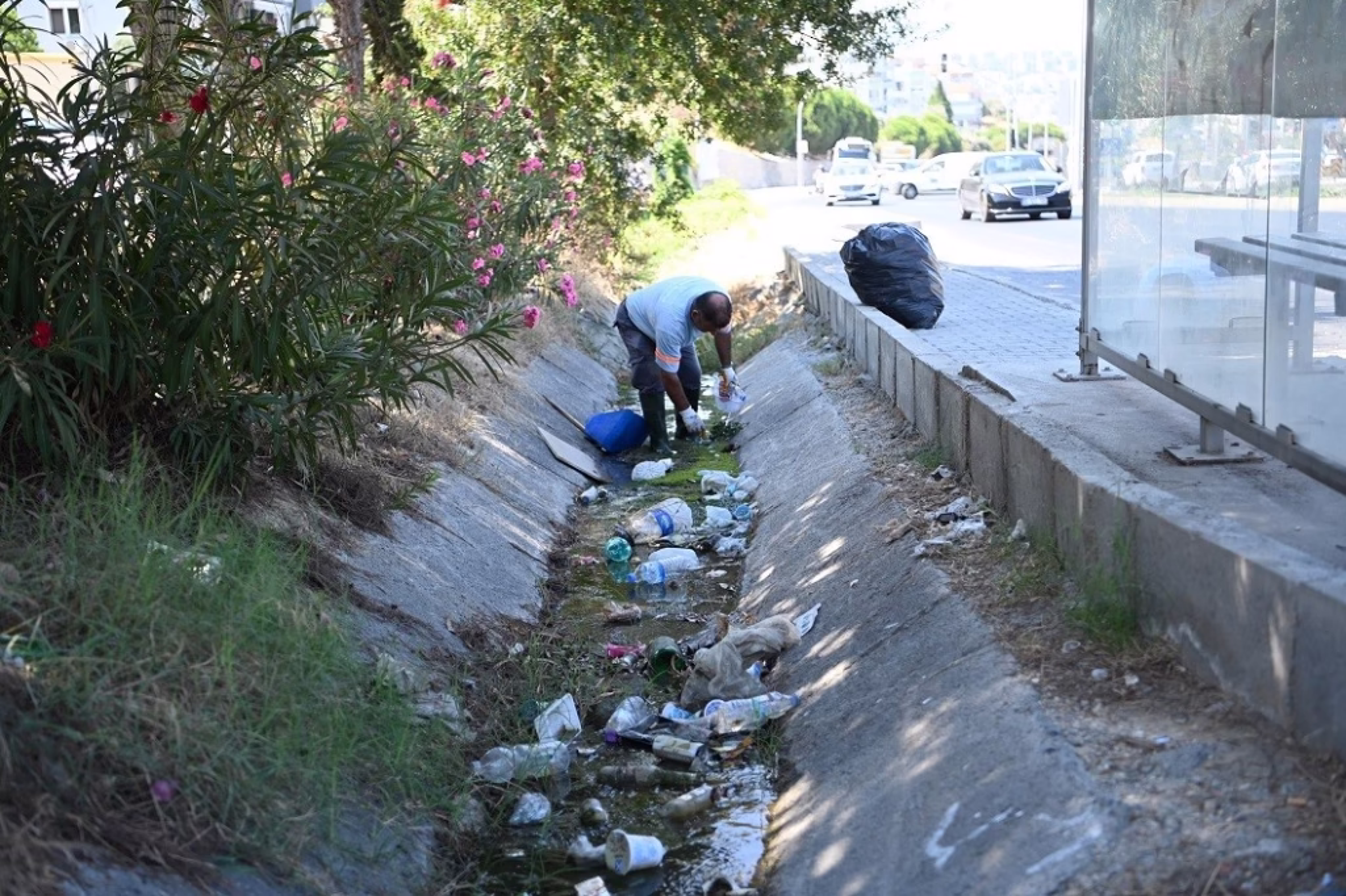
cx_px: 673
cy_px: 448
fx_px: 1869
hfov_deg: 39.6
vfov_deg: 27.0
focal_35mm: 50
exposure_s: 1/400
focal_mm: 50
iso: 200
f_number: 2.8
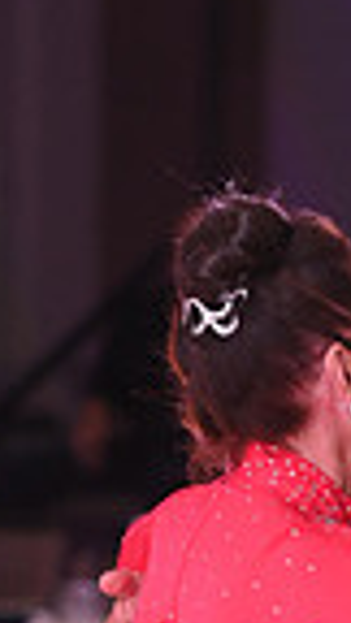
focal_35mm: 674
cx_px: 431
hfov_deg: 1.8
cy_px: 952
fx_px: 11152
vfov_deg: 3.2
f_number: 4.5
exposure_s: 1/200
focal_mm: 160
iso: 1000
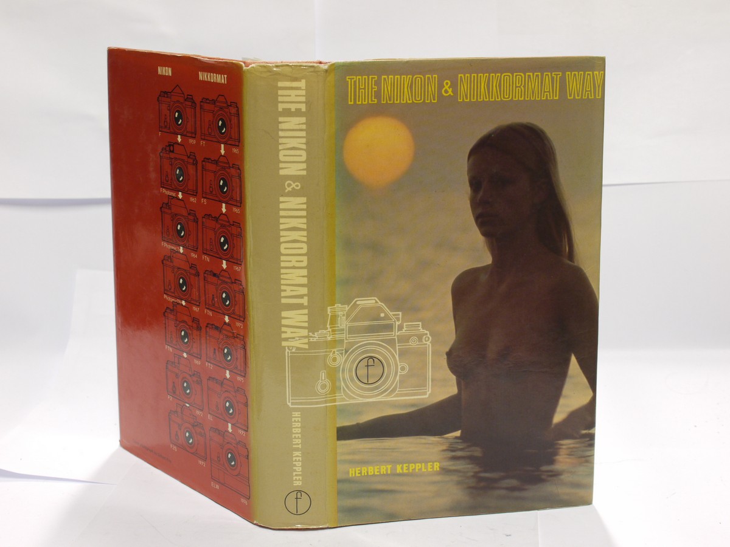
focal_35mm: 60
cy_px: 274
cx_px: 365
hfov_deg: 32.2
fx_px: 1265
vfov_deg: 24.4
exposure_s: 1/10
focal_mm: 30
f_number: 8
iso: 400
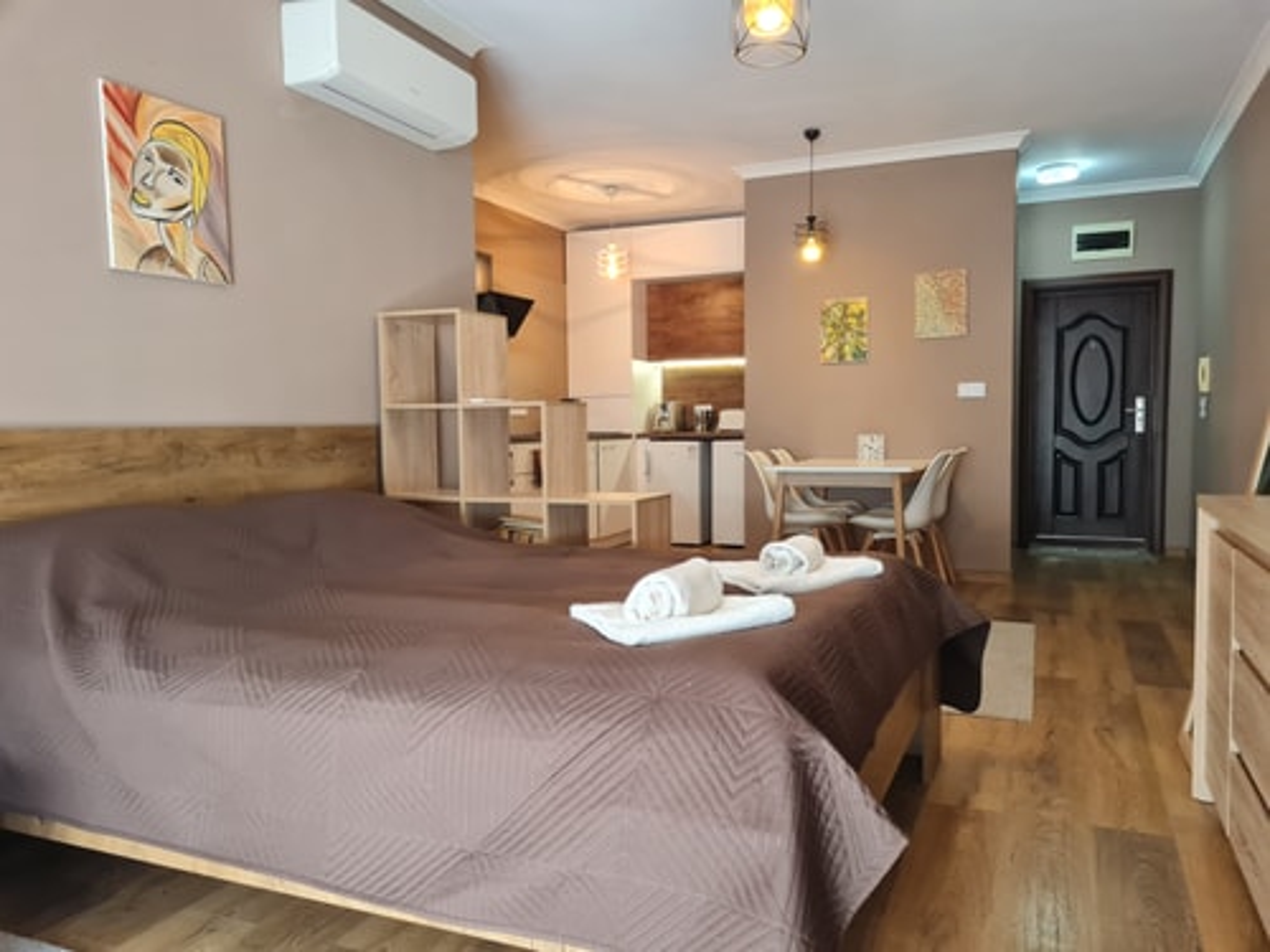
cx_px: 635
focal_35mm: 26
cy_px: 476
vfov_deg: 53.1
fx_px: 954
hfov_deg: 67.3
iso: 250
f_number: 1.8
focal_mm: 5.4
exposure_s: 1/100
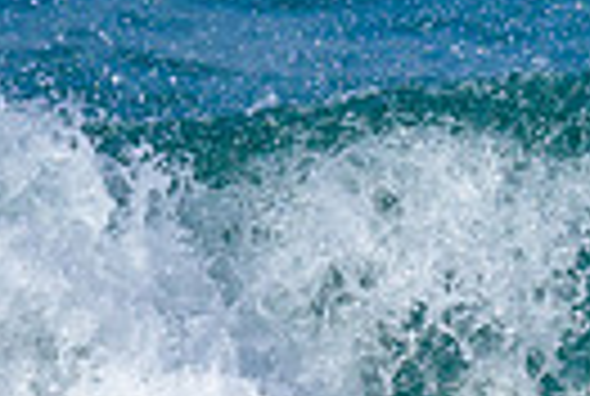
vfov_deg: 0.3
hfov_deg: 0.4
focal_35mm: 4855
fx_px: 79749
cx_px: 1126
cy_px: 529
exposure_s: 1/2000
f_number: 6.3
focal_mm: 800
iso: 360
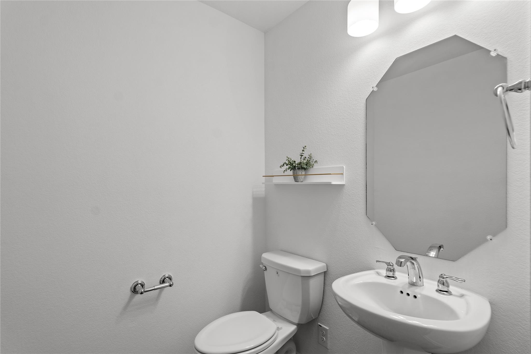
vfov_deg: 73.7
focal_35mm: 16
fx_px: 236
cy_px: 177
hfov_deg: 96.7
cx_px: 266
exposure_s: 1/8
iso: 200
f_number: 8
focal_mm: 16
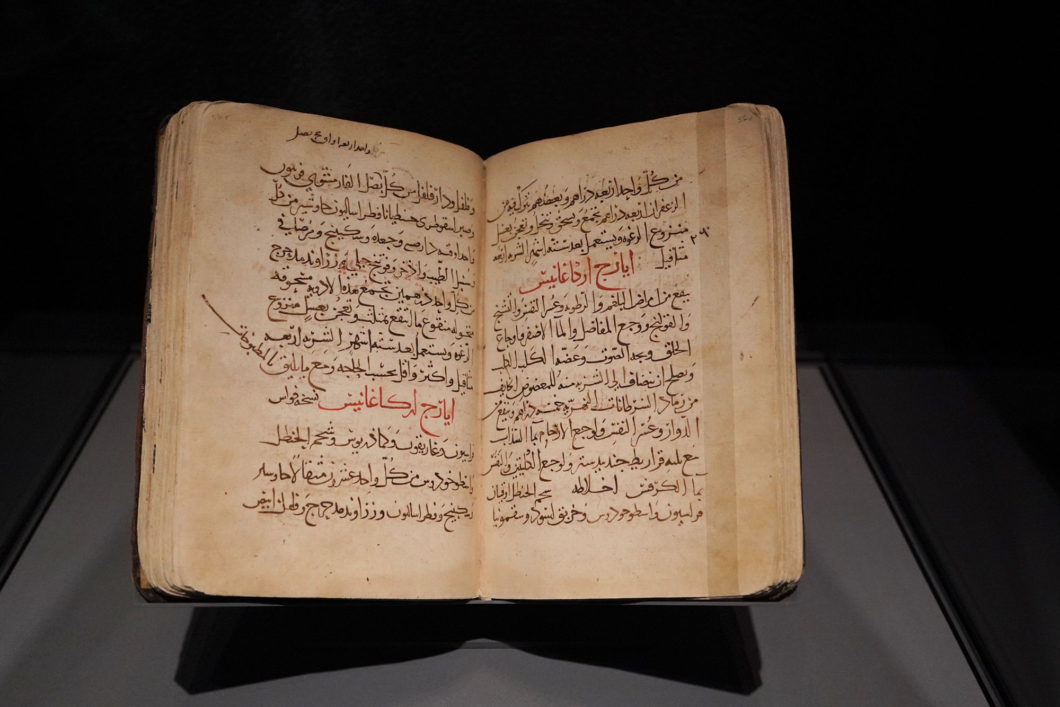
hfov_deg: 73.7
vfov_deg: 53.1
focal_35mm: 24
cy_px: 354
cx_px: 530
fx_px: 707
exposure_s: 1/80
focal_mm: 24
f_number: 2.8
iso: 3200
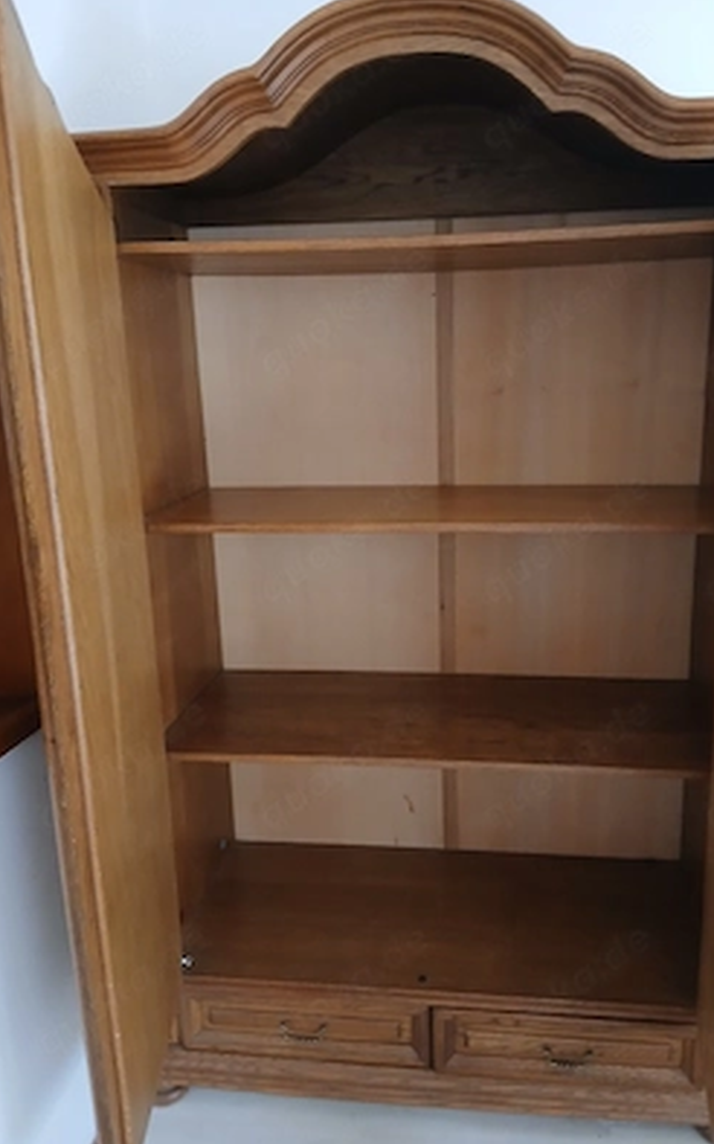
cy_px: 569
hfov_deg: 44.4
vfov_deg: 66.5
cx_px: 406
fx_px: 872
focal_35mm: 28
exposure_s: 1/33.3
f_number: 1.8
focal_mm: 3.98
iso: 320
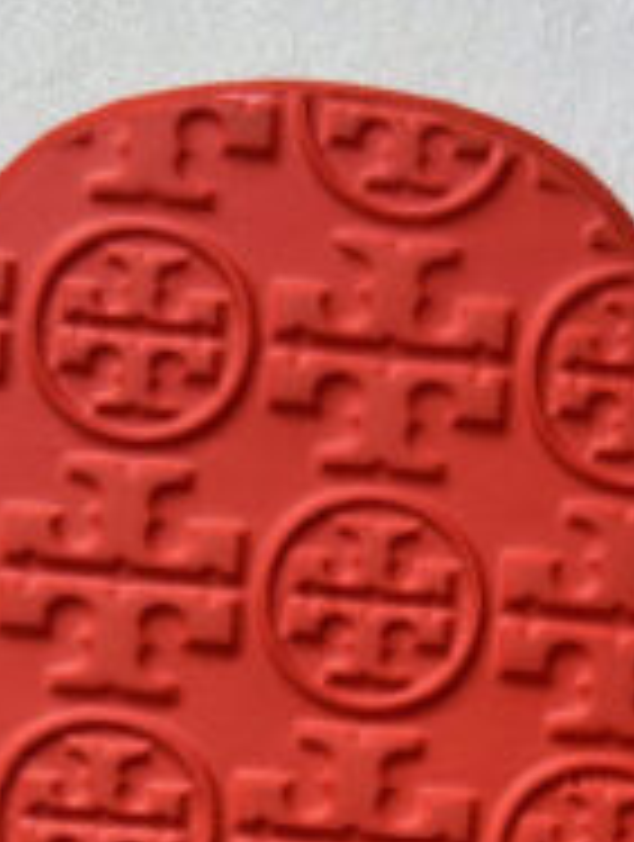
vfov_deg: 15.6
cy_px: 1436
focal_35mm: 111
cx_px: 665
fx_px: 2701
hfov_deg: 13.2
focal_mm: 5.7
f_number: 1.5
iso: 32
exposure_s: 1/121
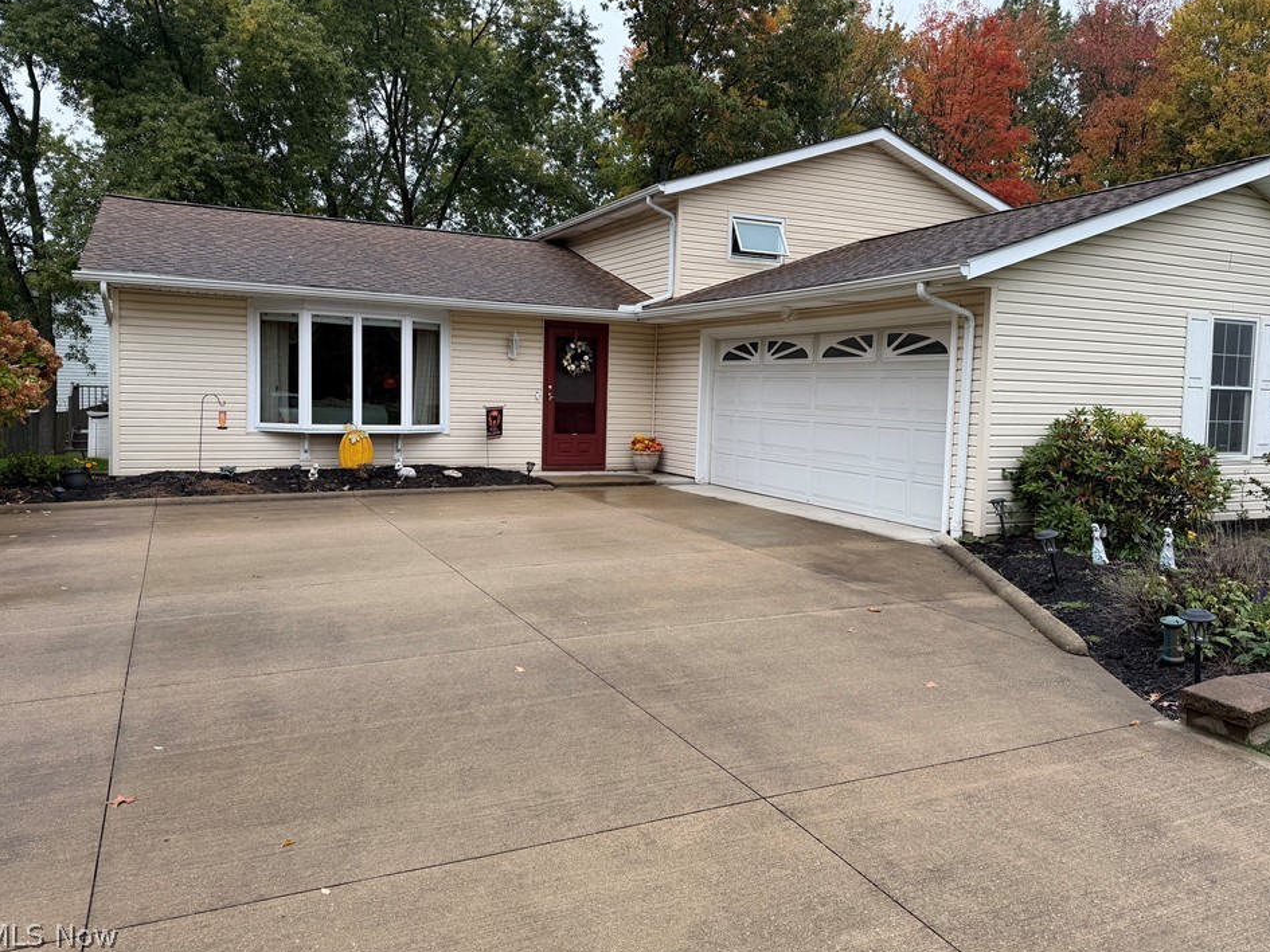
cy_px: 442
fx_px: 954
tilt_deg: -3.8
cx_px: 665
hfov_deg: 67.3
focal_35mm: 26
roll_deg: -2.7
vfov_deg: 53.0
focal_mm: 6.76
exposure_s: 1/327
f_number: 1.78
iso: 80
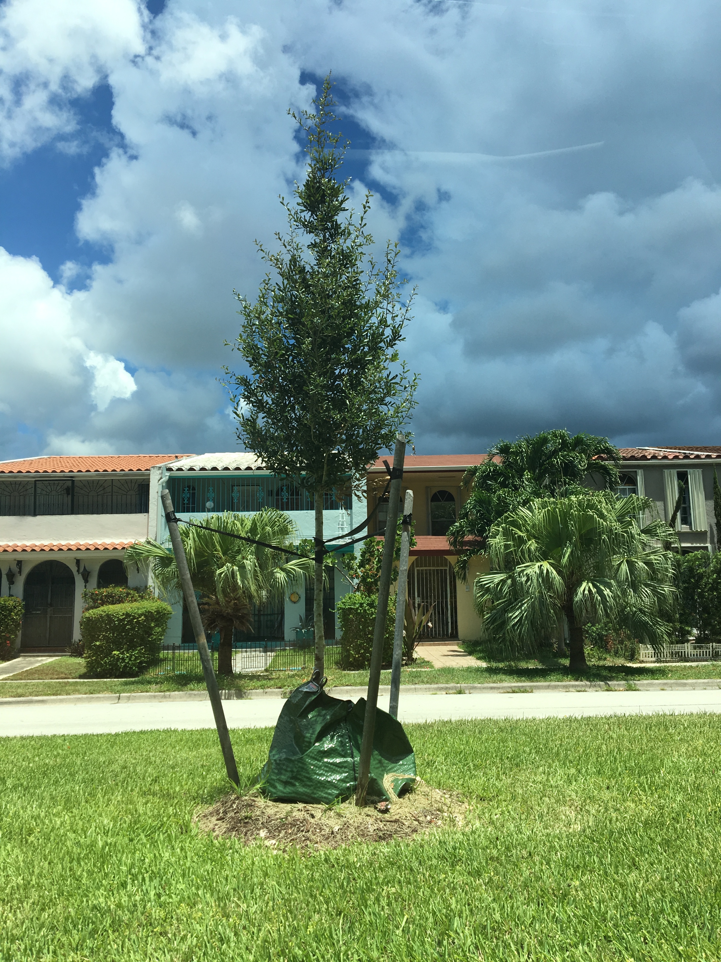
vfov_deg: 61.7
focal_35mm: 29
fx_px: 805
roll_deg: +3.8
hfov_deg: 48.2
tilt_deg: +9.7
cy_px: 481
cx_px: 360
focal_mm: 4.15
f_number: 2.2
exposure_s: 1/1261
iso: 25
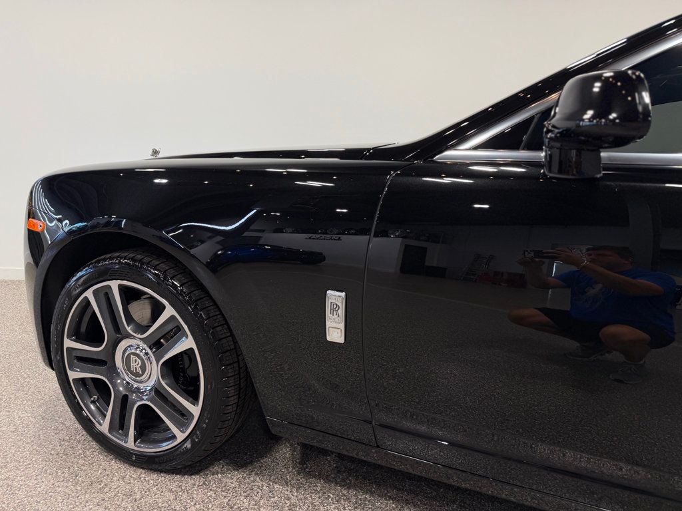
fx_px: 473
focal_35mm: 24
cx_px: 341
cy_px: 256
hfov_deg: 71.6
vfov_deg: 56.8
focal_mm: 6.76
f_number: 1.78
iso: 64
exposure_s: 1/297
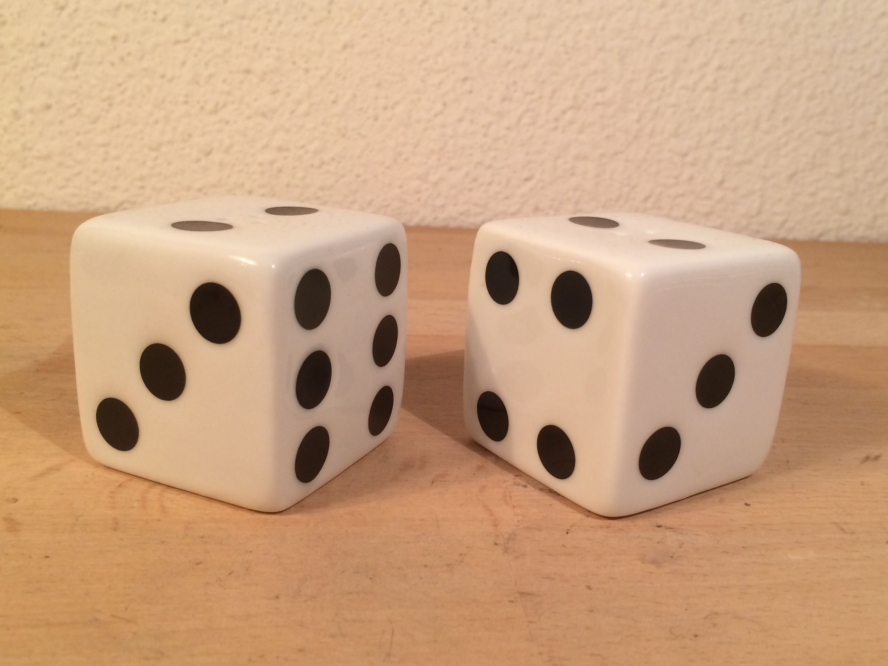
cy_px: 328
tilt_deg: -15.0
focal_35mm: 34
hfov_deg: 53.9
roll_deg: -3.8
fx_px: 872
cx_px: 467
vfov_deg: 41.8
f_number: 2.2
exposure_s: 1/33
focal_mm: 4.15
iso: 50
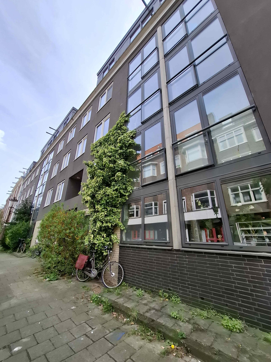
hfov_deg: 89.9
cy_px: 181
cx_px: 136
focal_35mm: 13
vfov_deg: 106.2
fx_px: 136
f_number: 2.2
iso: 40
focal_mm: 1.74
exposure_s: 1/556
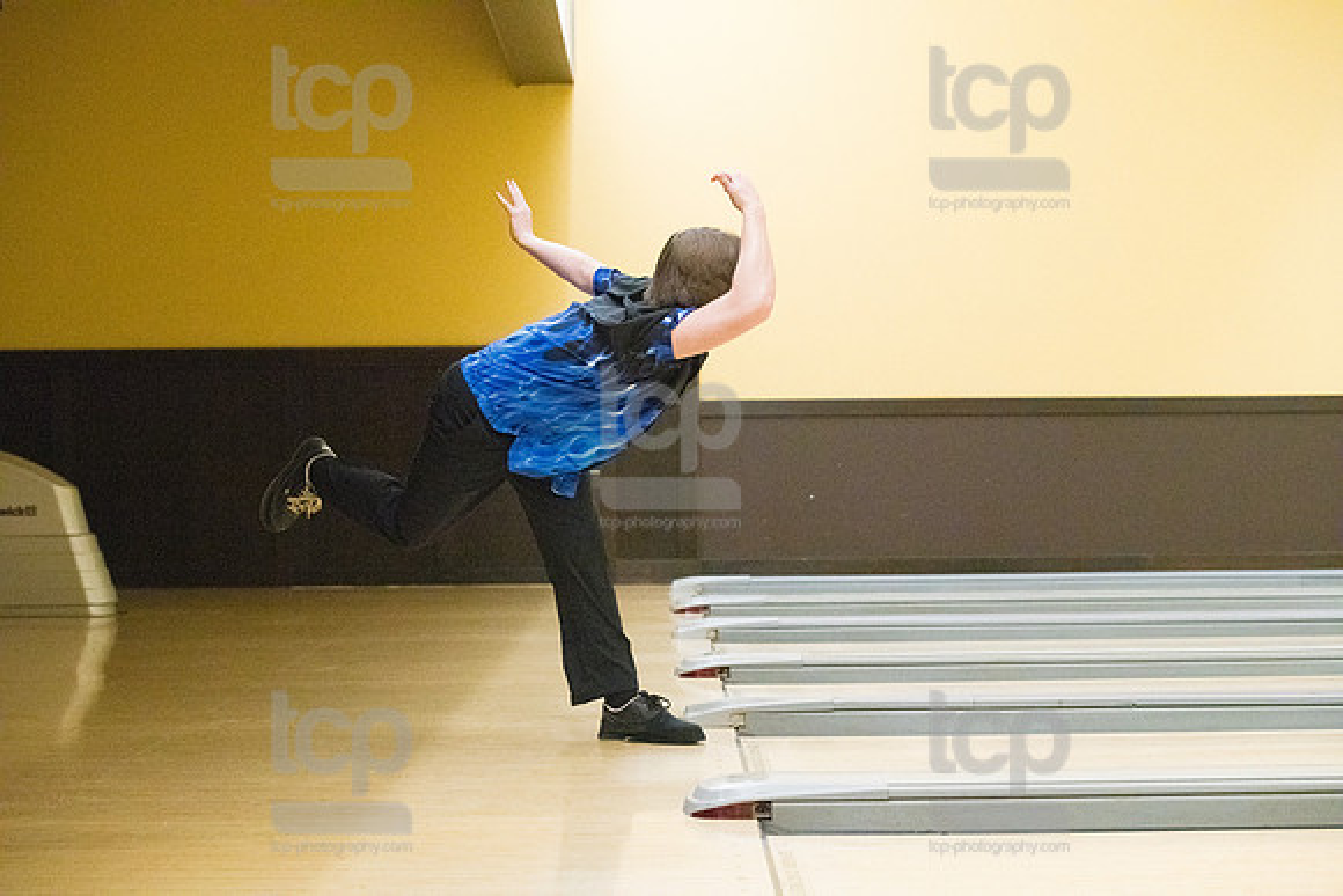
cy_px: 448
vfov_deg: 17.5
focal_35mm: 78
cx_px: 672
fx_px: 2910
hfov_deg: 26.0
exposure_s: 1/1000
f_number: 4.5
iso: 10000
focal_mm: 78
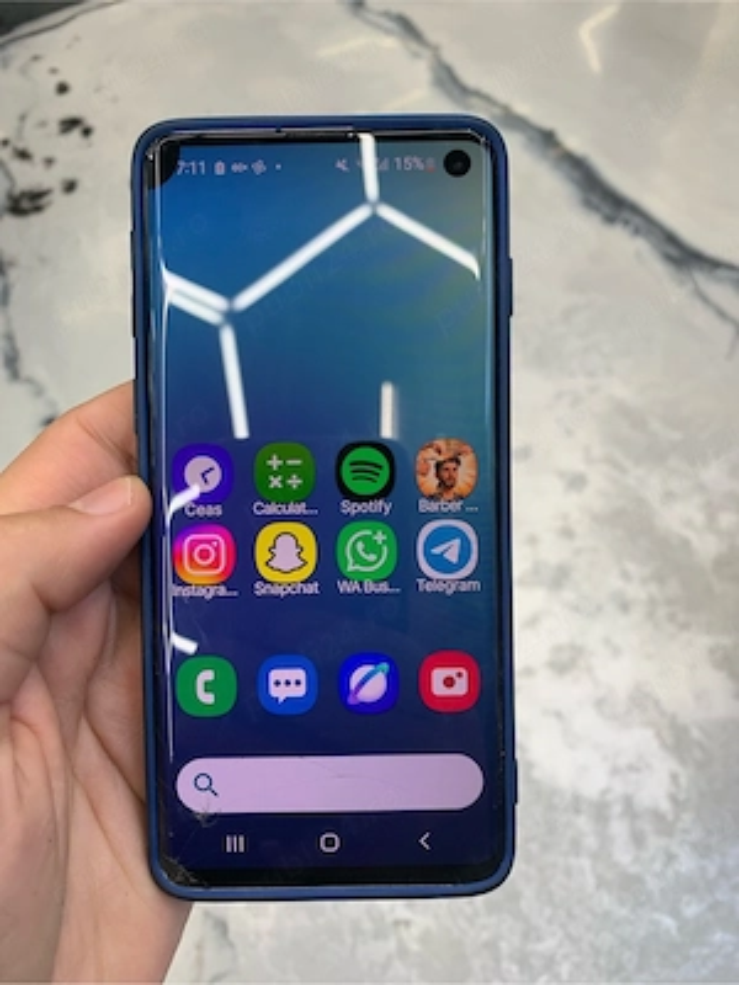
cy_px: 492
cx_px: 370
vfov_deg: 67.3
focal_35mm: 26
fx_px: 740
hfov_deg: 53.1
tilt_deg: -58.5
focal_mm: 4.25
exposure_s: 1/120
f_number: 1.8
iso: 80
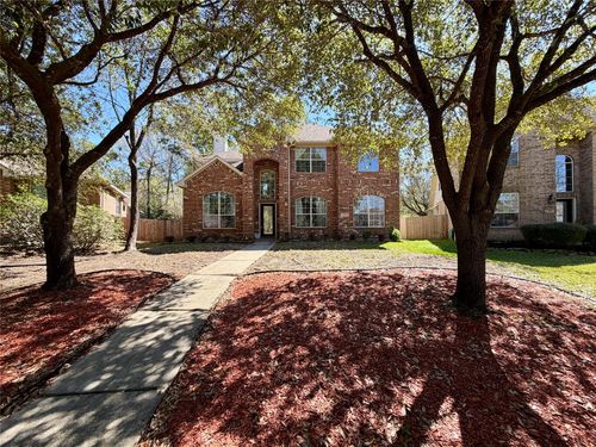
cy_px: 224
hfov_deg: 102.1
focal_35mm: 14
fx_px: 241
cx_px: 298
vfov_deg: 85.7
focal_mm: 2.22
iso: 50
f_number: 2.2
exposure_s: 1/502
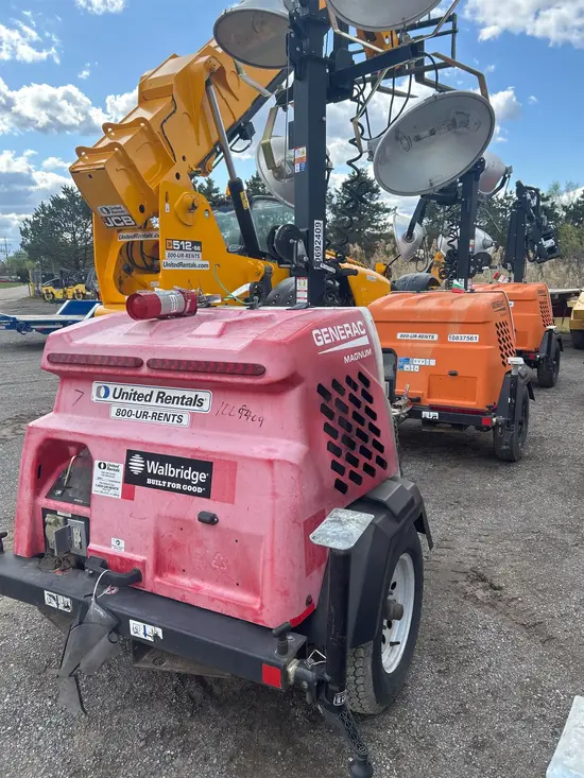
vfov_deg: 67.3
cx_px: 292
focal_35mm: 26
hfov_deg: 53.1
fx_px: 585
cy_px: 389
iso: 50
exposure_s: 1/1449
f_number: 1.5
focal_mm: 5.7
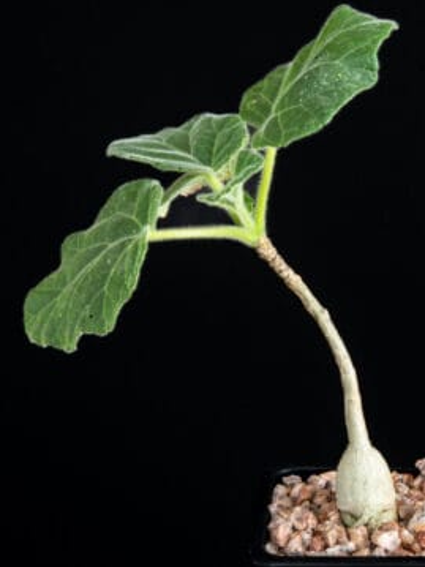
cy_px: 259
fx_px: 1556
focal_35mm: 95
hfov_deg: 15.4
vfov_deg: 20.7
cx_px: 367
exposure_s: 5
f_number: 36
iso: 100
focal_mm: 60
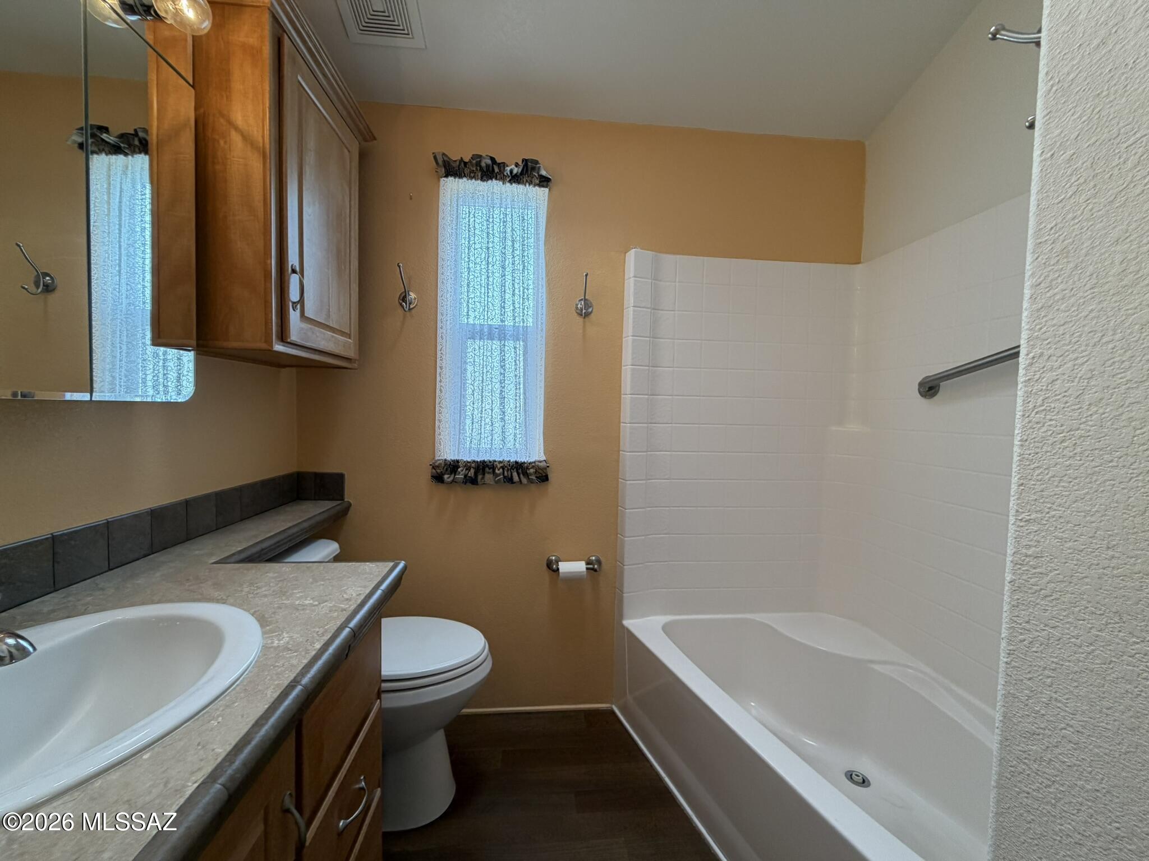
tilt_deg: -1.0
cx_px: 574
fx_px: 465
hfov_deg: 102.1
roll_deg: -0.4
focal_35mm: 14
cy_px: 430
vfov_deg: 85.7
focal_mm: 2.22
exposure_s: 1/120
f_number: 2.2
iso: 160
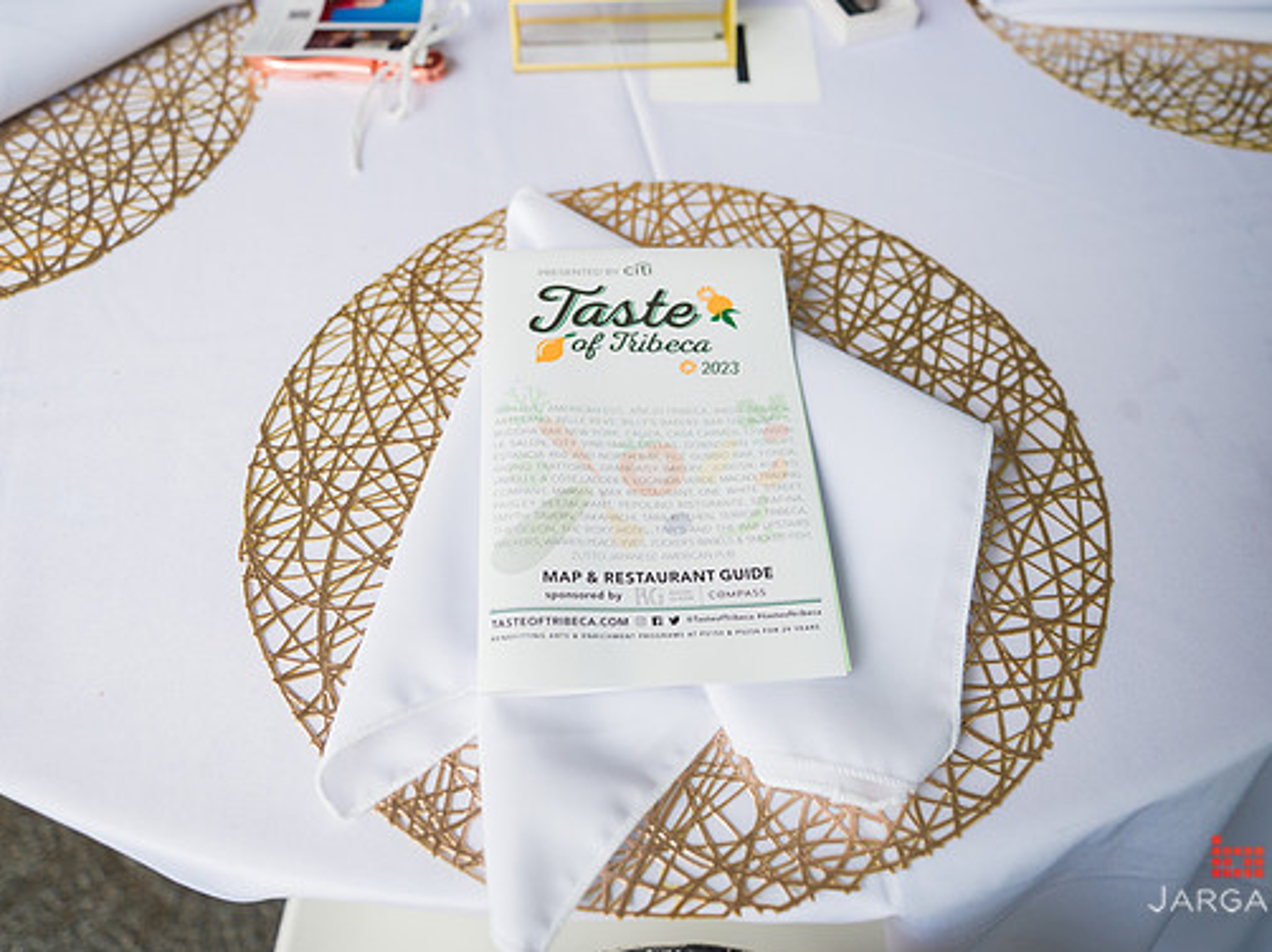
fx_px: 1102
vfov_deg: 46.8
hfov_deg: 60.0
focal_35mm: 30
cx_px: 656
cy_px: 479
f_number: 3.2
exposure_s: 1/640
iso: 400
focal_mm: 27
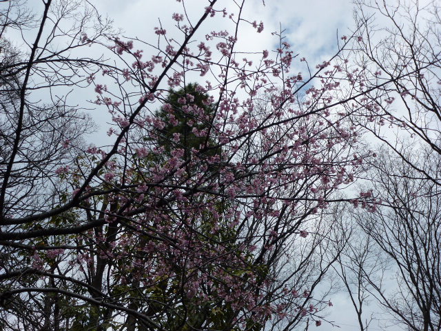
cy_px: 166
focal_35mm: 49
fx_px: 624
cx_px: 220
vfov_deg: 29.7
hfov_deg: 38.9
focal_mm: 8.7
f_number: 4.1
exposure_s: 1/1000
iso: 100
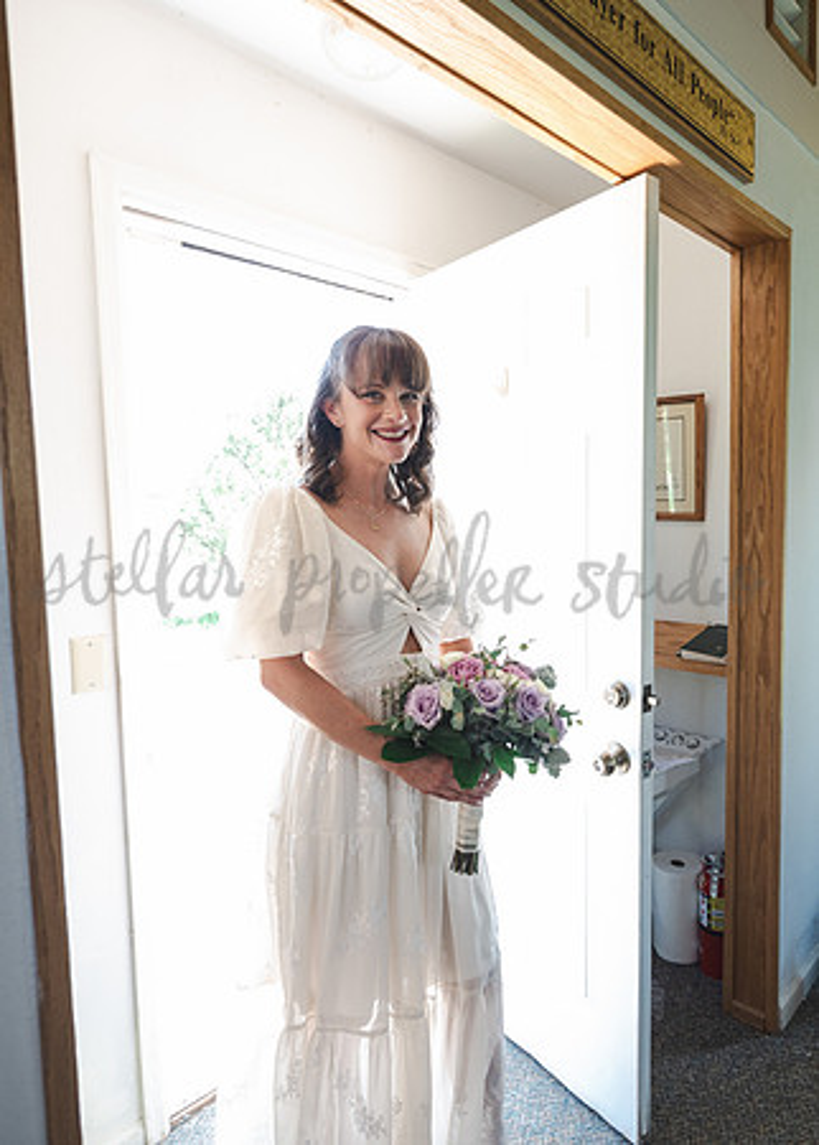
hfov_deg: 61.5
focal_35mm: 21
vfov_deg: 79.7
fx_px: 686
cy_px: 572
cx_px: 462
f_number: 4
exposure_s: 1/125
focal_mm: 14
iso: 1000
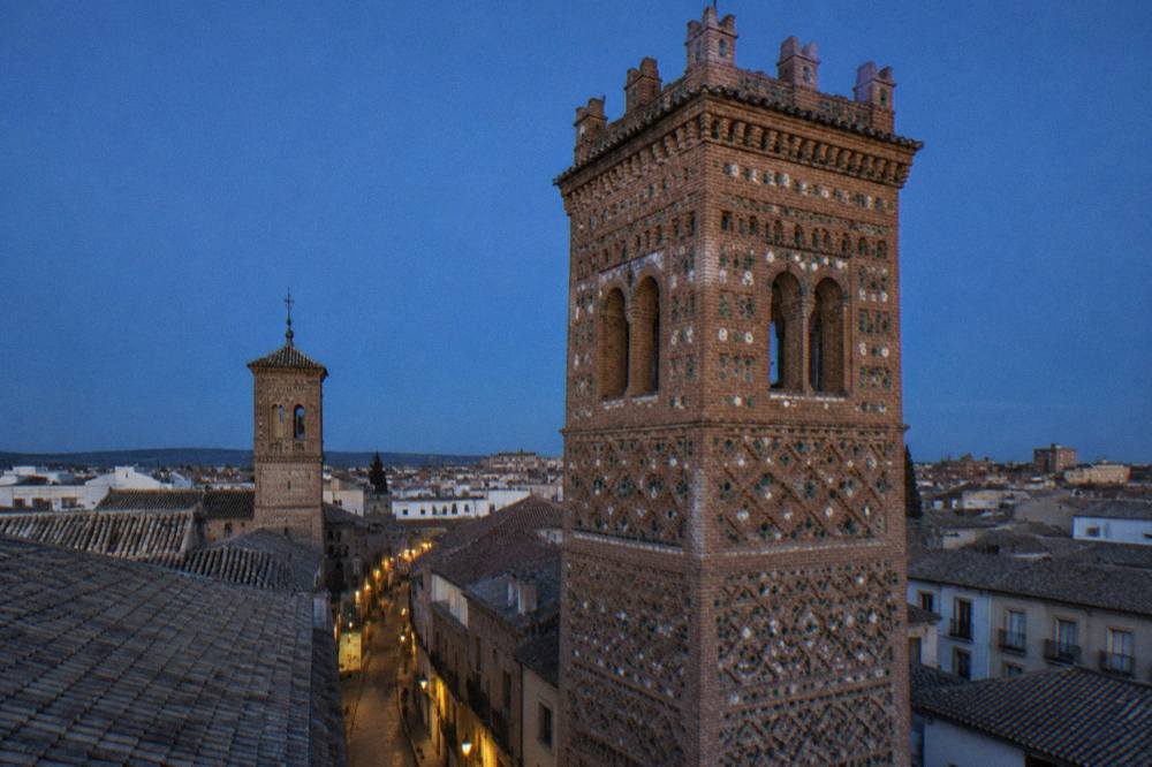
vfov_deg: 37.8
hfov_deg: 54.5
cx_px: 576
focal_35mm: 35
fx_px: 1120
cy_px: 384
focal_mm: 35
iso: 800
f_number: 10
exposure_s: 1/160
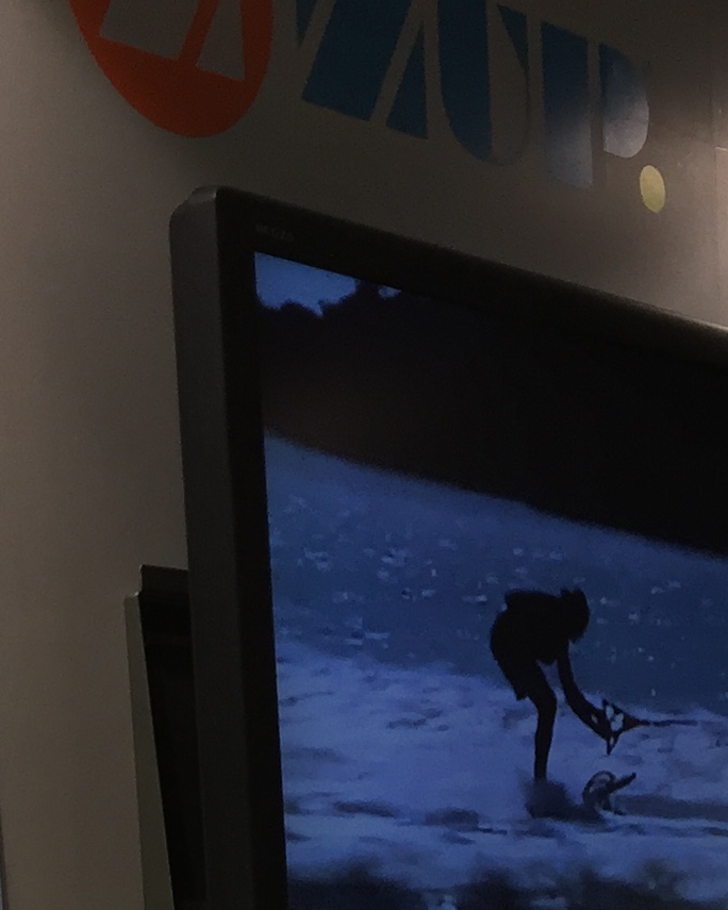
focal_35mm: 108
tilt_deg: -9.7
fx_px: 2909
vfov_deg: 15.3
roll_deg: +3.3
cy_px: 1657
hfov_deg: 14.3
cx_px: 385
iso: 50
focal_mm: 4.15
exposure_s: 1/120
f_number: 2.2
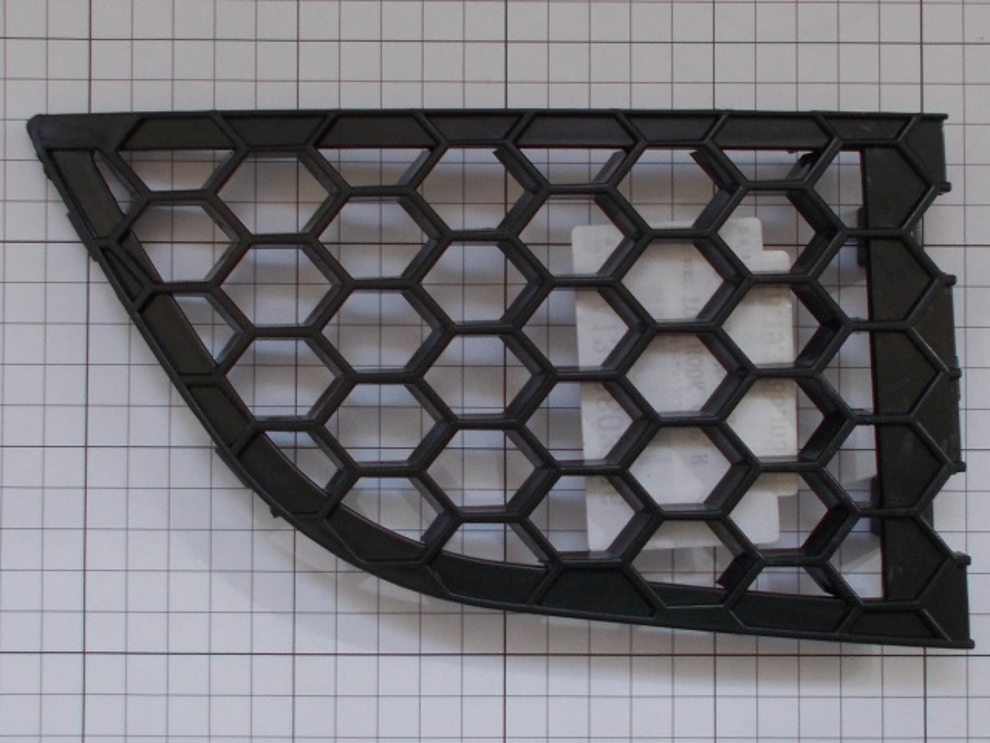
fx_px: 744
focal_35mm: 26
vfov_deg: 53.1
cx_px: 495
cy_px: 372
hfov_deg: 67.3
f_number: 3.2
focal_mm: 4.6
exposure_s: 1/50
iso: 80
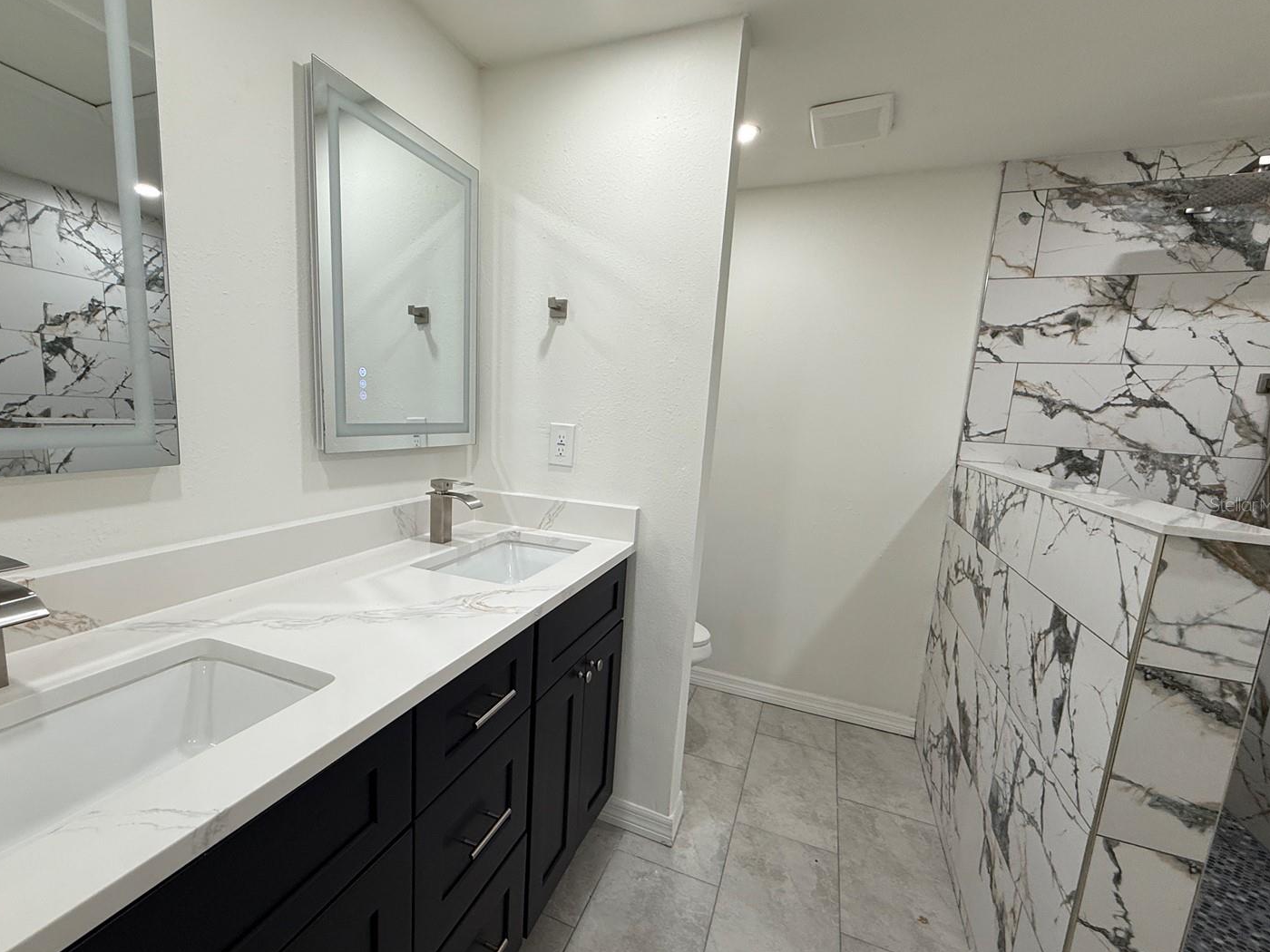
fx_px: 587
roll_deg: -2.6
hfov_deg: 94.2
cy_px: 504
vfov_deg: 78.0
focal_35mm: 16
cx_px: 570
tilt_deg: -8.1
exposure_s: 1/120
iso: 125
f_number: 2.2
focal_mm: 2.22
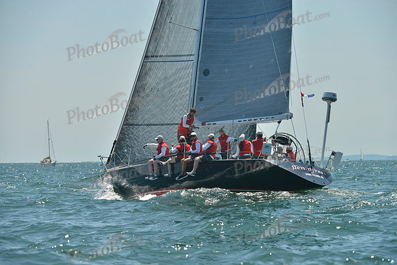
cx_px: 198
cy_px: 132
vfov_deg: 6.9
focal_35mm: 200
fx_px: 2206
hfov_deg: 10.3
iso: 280
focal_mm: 200
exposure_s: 1/1250
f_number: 7.1
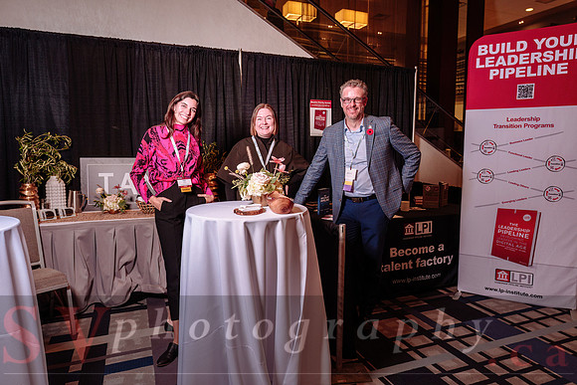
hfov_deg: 71.5
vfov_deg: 51.3
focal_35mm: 25
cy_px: 192
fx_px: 401
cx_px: 288
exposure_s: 1/100
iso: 1000
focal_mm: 25
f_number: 4.5
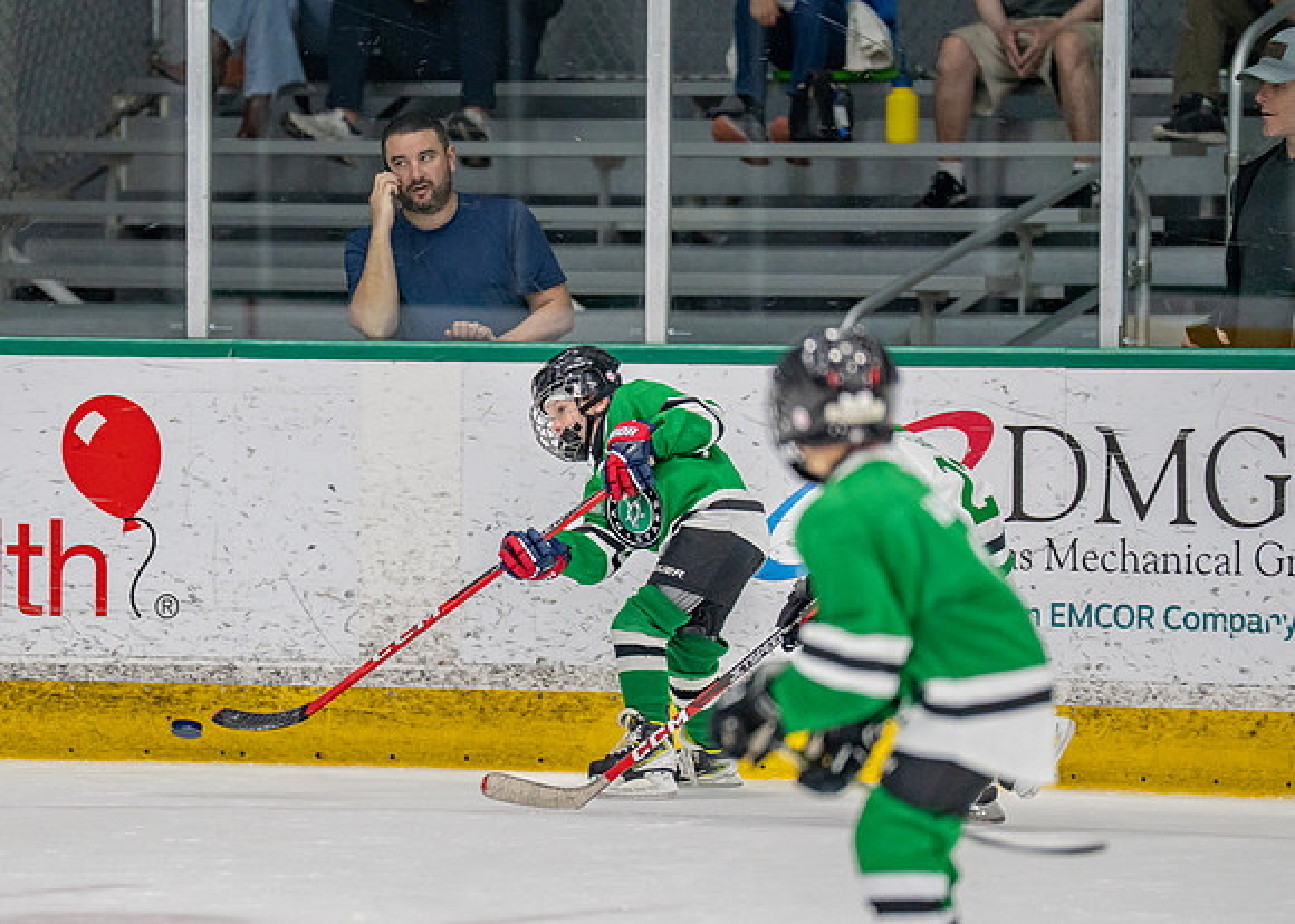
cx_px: 491
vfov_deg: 4.4
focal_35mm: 331
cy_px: 589
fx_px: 12164
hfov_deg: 6.1
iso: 1000
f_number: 2.8
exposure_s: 1/1250
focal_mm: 200
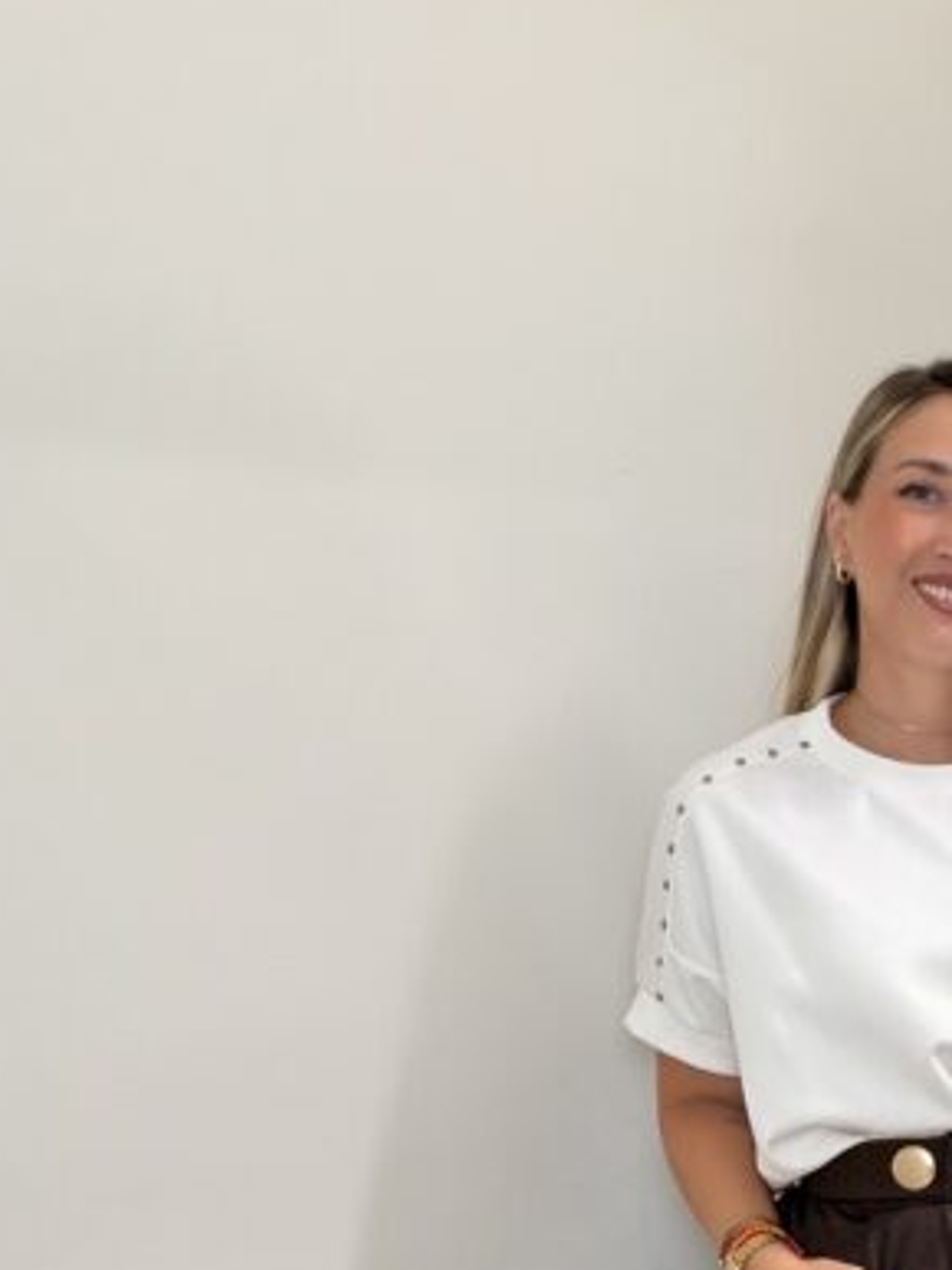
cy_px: 1214
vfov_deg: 29.5
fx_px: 2275
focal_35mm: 62
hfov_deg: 22.9
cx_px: 886
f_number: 1.9
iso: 100
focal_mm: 2.71
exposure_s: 1/60
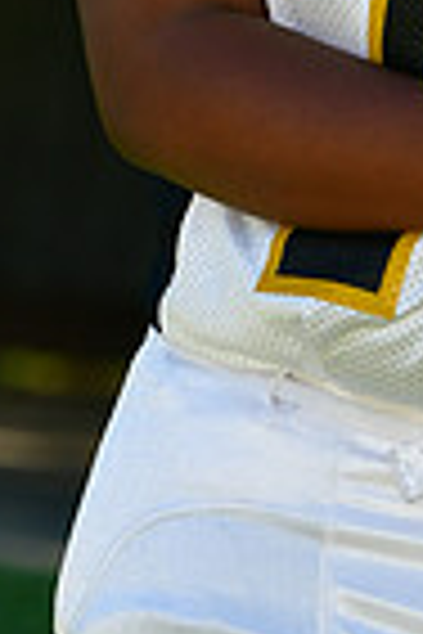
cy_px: -351
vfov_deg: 3.2
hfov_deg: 2.1
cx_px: 524
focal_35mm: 648
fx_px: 11421
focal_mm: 105
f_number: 4.5
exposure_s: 1/1000
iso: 400
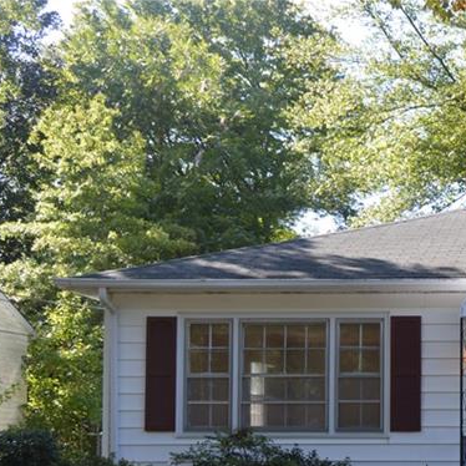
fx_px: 1008
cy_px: 422
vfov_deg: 25.2
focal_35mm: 66
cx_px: 559
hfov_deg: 23.7
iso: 100
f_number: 6.3
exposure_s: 1/80
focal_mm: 19
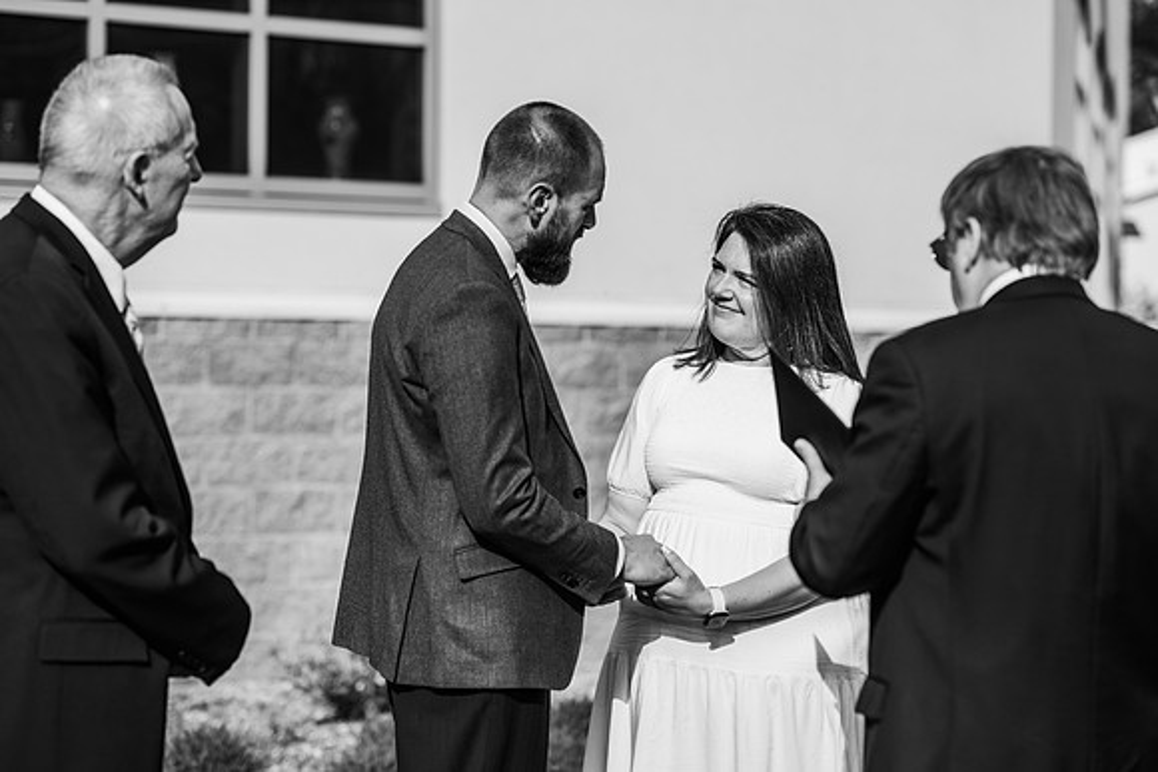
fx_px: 2735
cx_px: 579
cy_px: 386
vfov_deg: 16.1
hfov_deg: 23.9
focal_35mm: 85
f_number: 2.8
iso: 125
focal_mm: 85
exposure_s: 1/4000
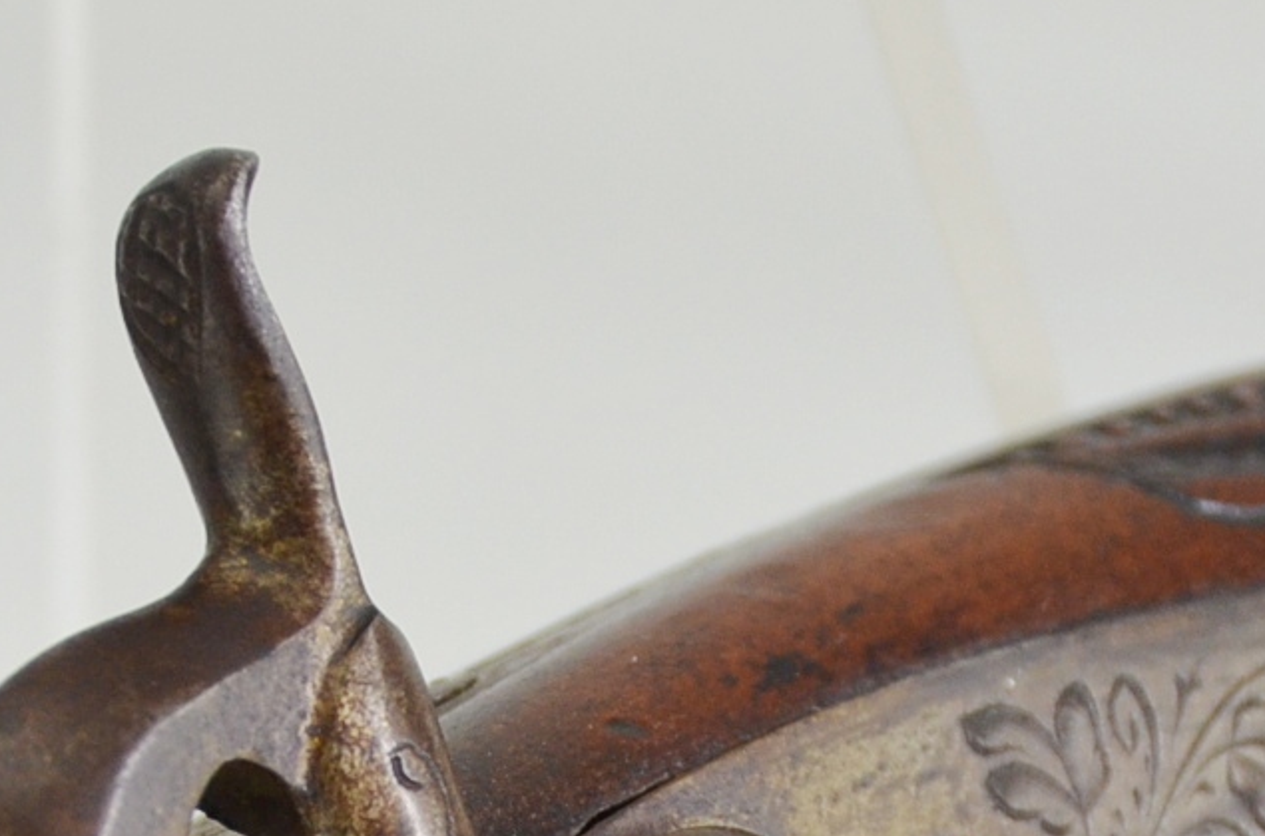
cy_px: 1141
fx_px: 16334
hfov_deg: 4.4
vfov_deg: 2.9
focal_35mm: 466
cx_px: 540
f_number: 5.6
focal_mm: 80
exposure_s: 1/250
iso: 640
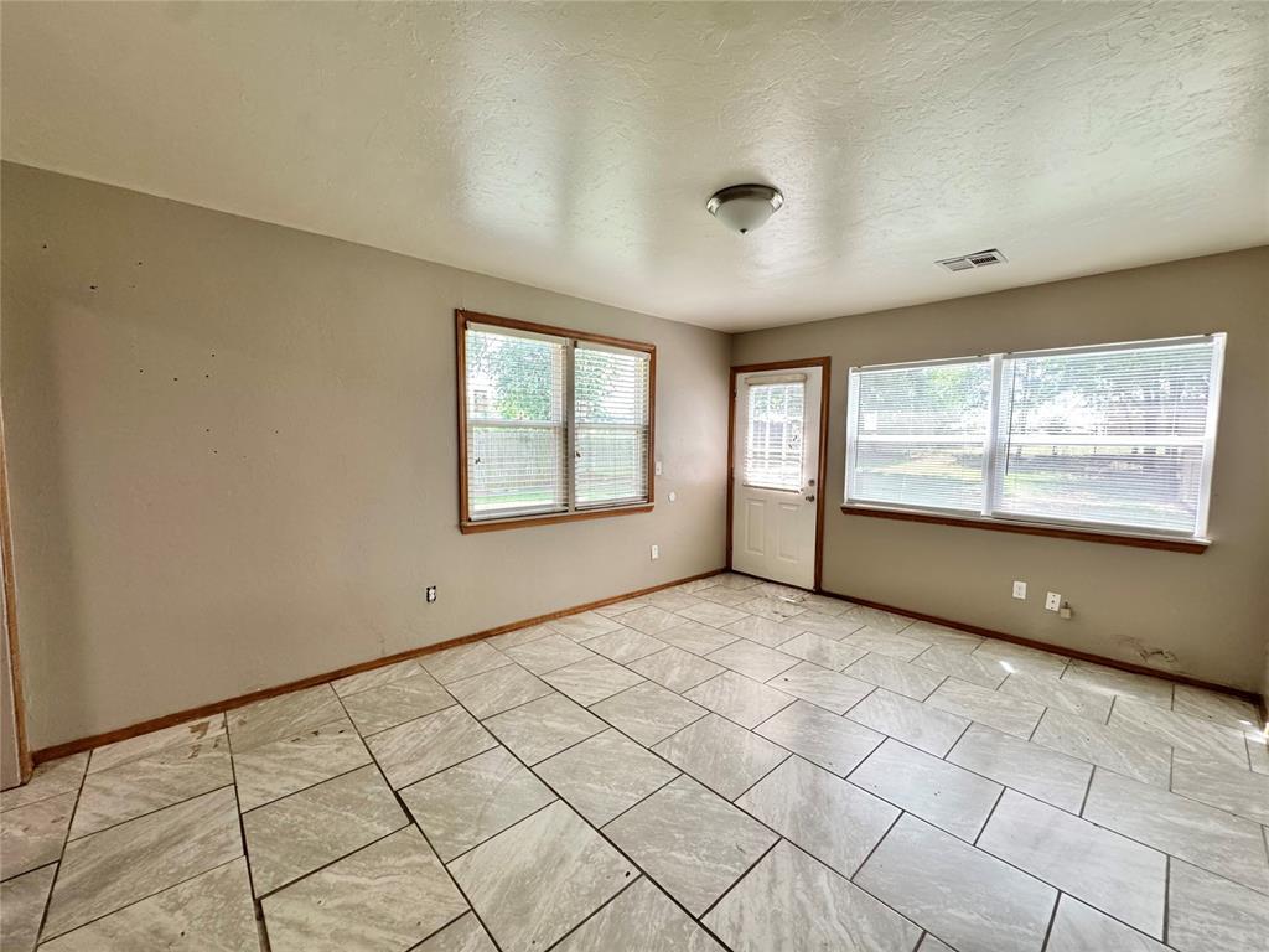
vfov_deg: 85.7
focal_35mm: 14
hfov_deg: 102.1
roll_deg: -1.3
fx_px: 513
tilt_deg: -5.1
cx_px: 634
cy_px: 476
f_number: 2.2
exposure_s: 1/120
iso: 250
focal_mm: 2.22
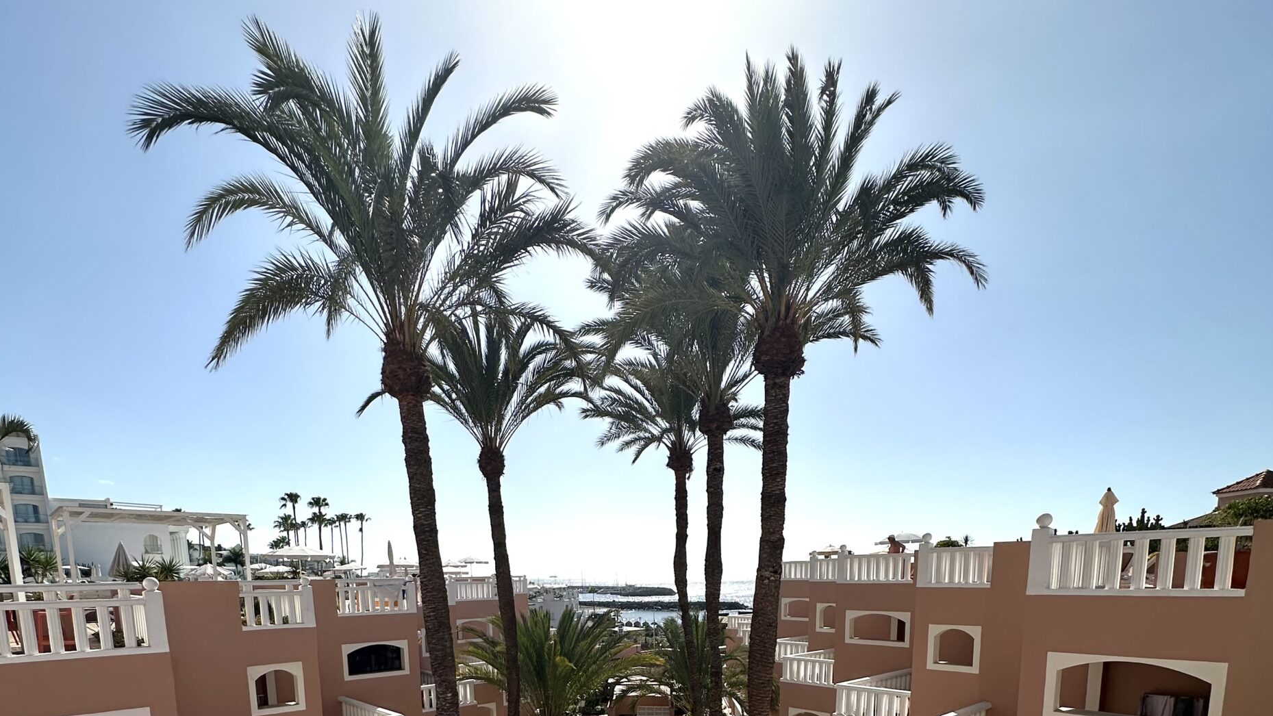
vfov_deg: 46.4
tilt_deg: -8.9
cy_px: 689
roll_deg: -0.1
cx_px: 630
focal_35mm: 21
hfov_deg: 83.8
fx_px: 709
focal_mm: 2.22
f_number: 2.2
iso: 50
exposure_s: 1/4651
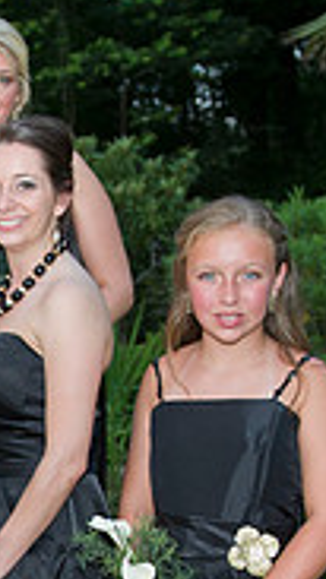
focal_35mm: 106
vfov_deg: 19.7
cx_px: -161
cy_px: 541
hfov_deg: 11.0
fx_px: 1628
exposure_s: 1/100
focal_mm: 32
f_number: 4
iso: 1250
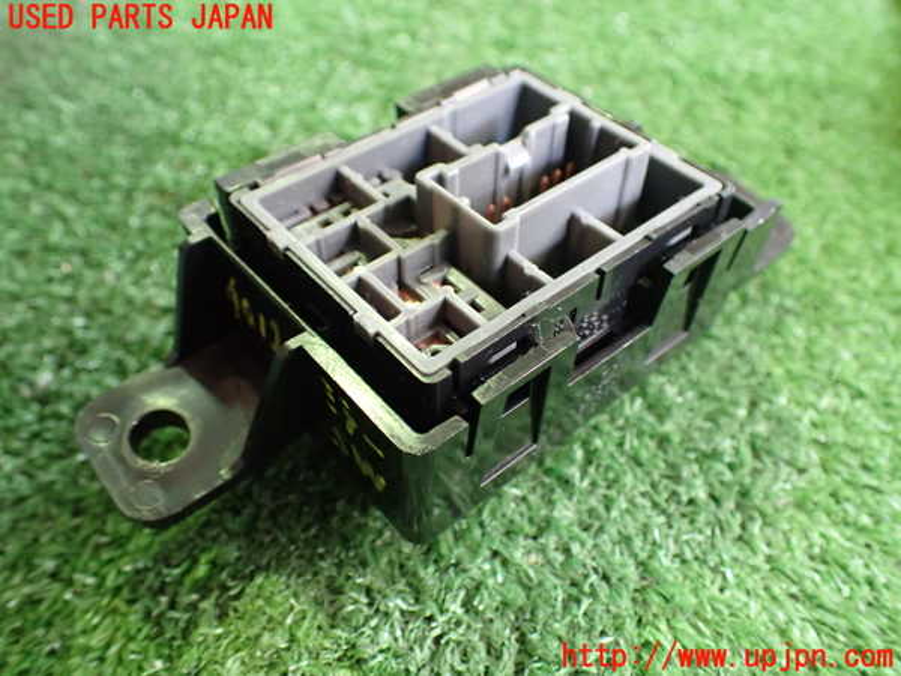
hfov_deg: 60.0
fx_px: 781
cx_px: 450
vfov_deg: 46.8
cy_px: 338
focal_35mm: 30
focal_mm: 5.4
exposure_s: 1/40
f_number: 2.3
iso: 800
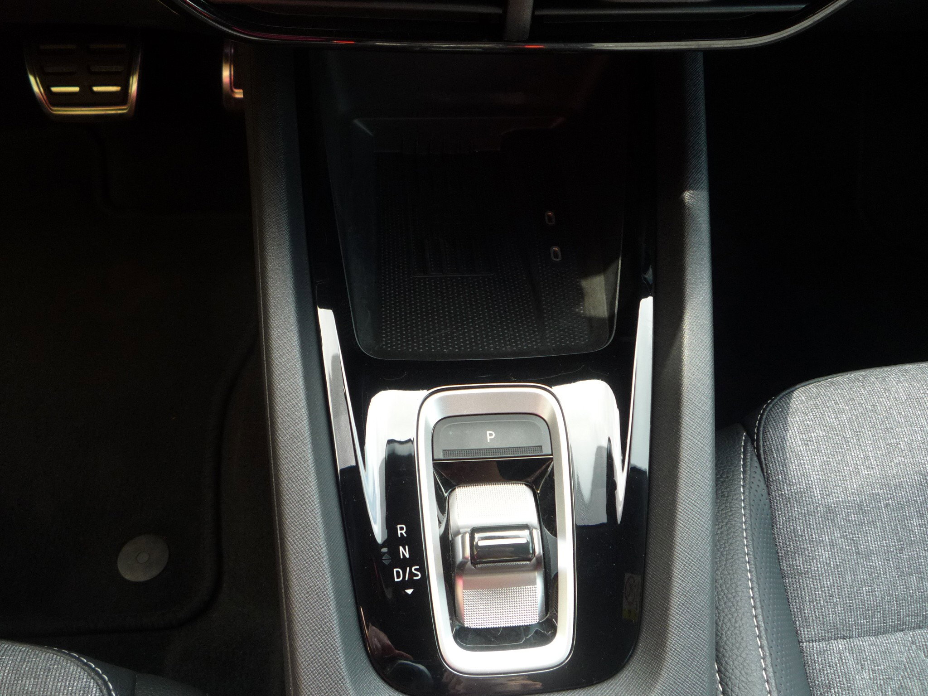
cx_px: 464
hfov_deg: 60.0
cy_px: 348
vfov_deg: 46.8
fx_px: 804
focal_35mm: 30
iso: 100
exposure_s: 1/30
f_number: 3.3
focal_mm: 5.2
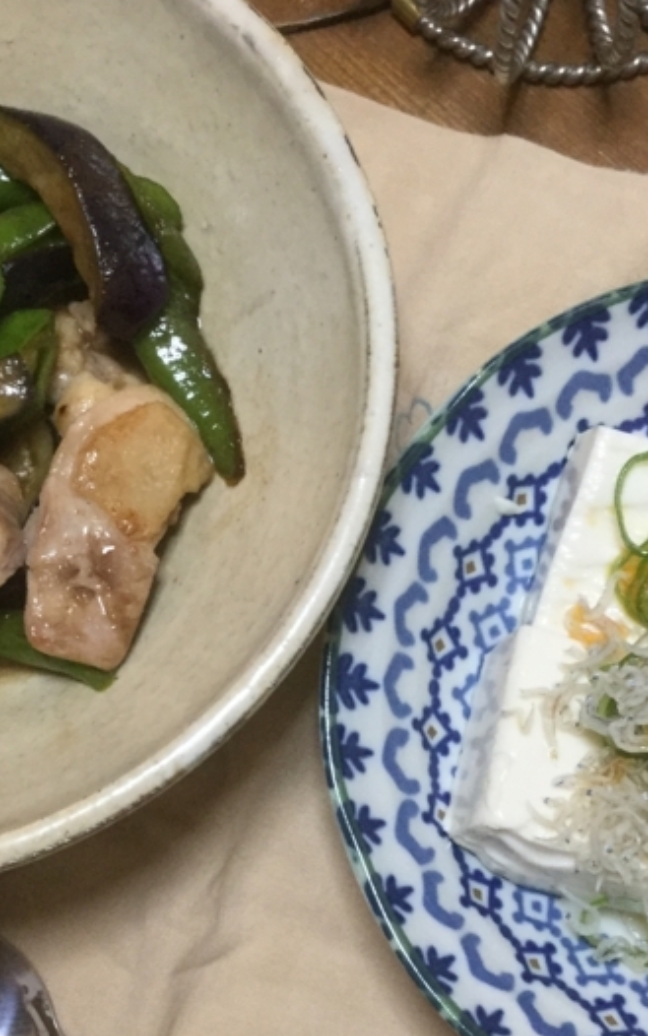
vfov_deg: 31.8
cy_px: 680
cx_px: 339
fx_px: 1807
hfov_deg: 20.3
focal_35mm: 64
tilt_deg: -78.3
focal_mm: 3.3
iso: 80
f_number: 2.4
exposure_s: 1/30
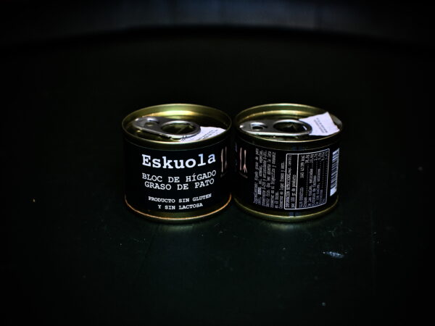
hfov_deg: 30.3
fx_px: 804
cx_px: 218
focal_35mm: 64
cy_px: 163
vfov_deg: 22.9
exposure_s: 1/320
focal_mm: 32
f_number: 5
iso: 2000
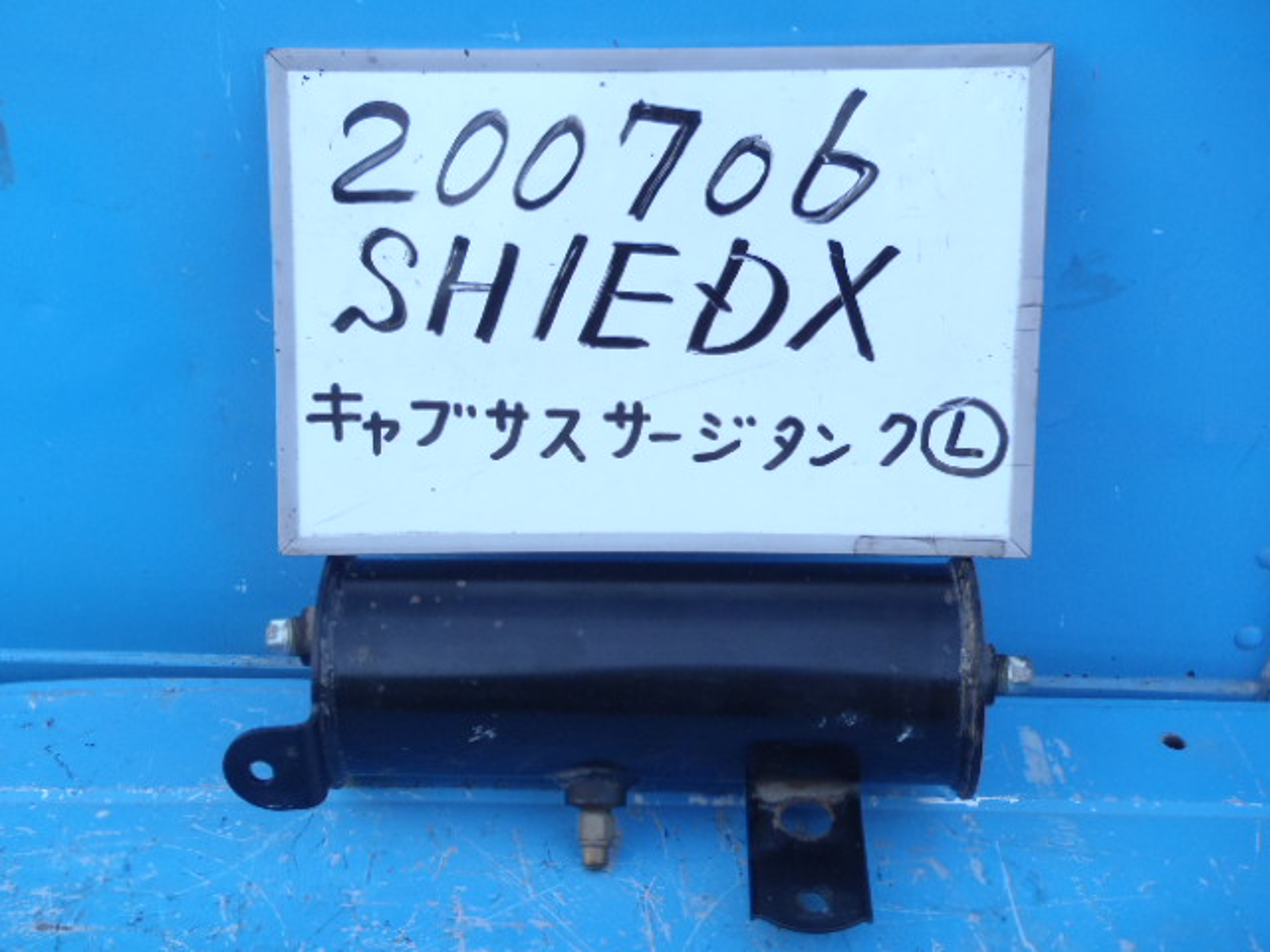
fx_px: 1798
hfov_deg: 38.9
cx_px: 635
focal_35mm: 49
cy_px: 476
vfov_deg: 29.7
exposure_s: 1/30
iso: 200
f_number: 4.9
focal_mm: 8.8
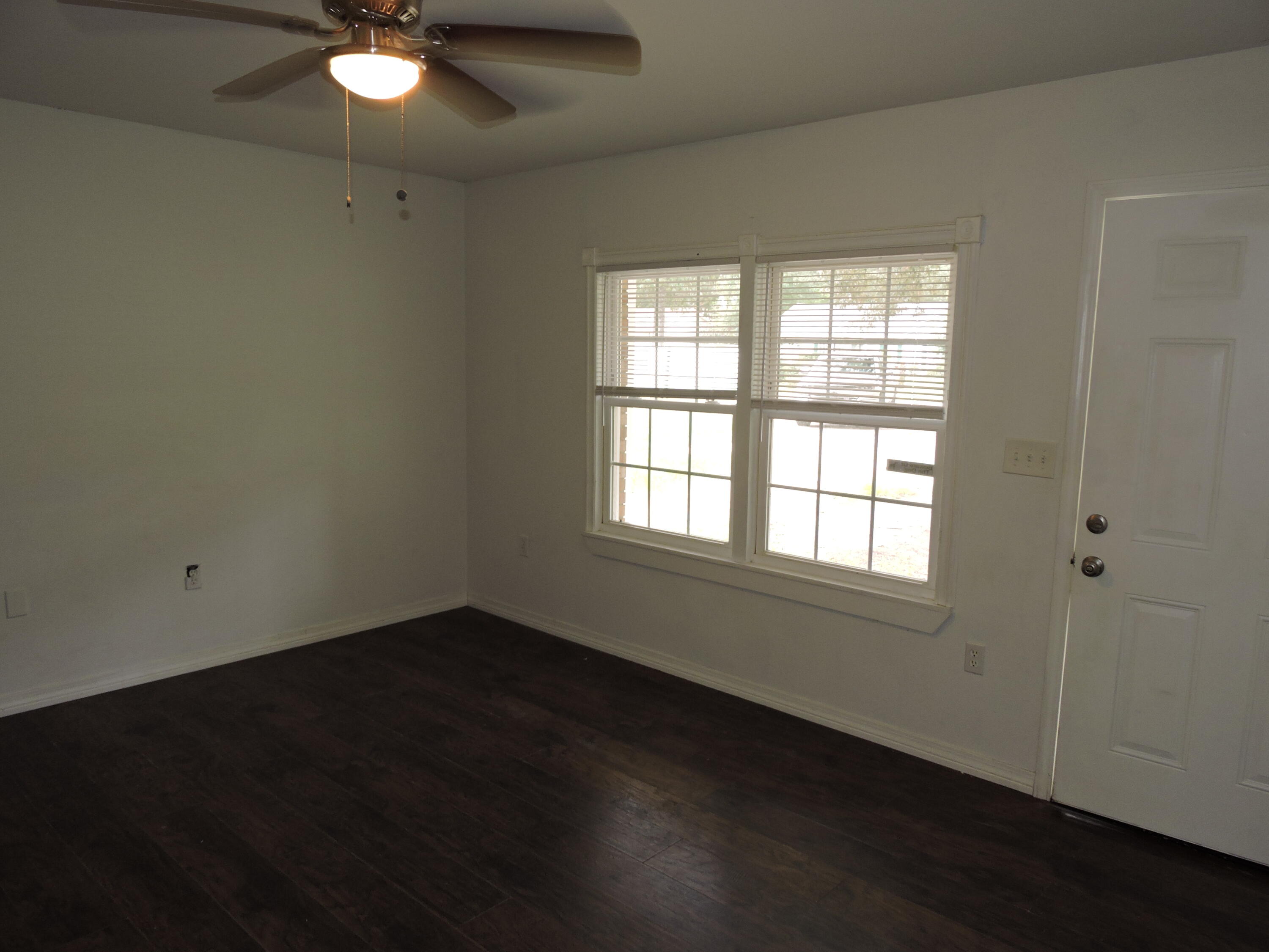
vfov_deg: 56.8
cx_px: 634
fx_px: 880
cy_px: 476
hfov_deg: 71.6
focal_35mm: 24
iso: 100
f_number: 3.3
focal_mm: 4.3
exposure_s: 1/30
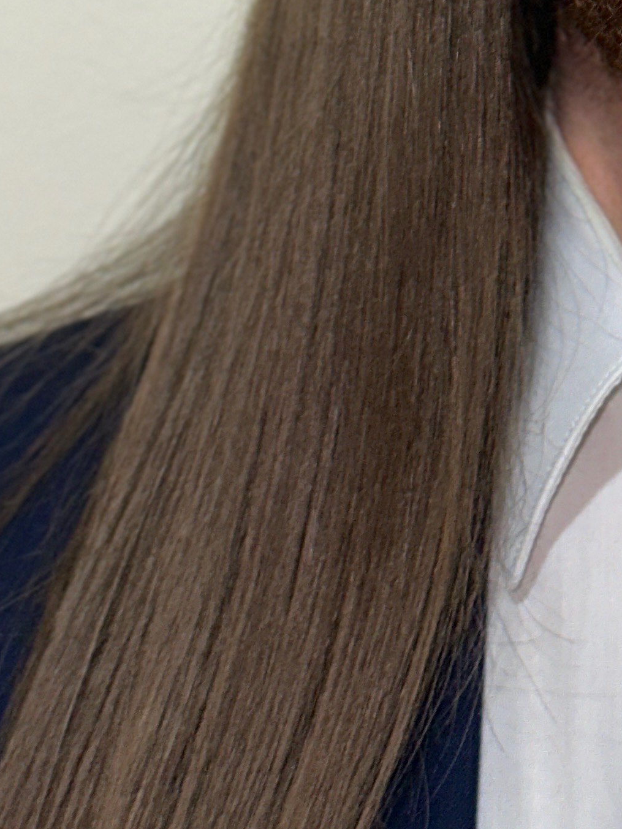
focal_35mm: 143
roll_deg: -1.1
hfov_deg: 10.2
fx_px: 3425
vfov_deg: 13.2
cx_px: 795
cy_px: -320
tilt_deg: -0.6
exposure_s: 1/41
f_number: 1.78
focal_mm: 6.86
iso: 80
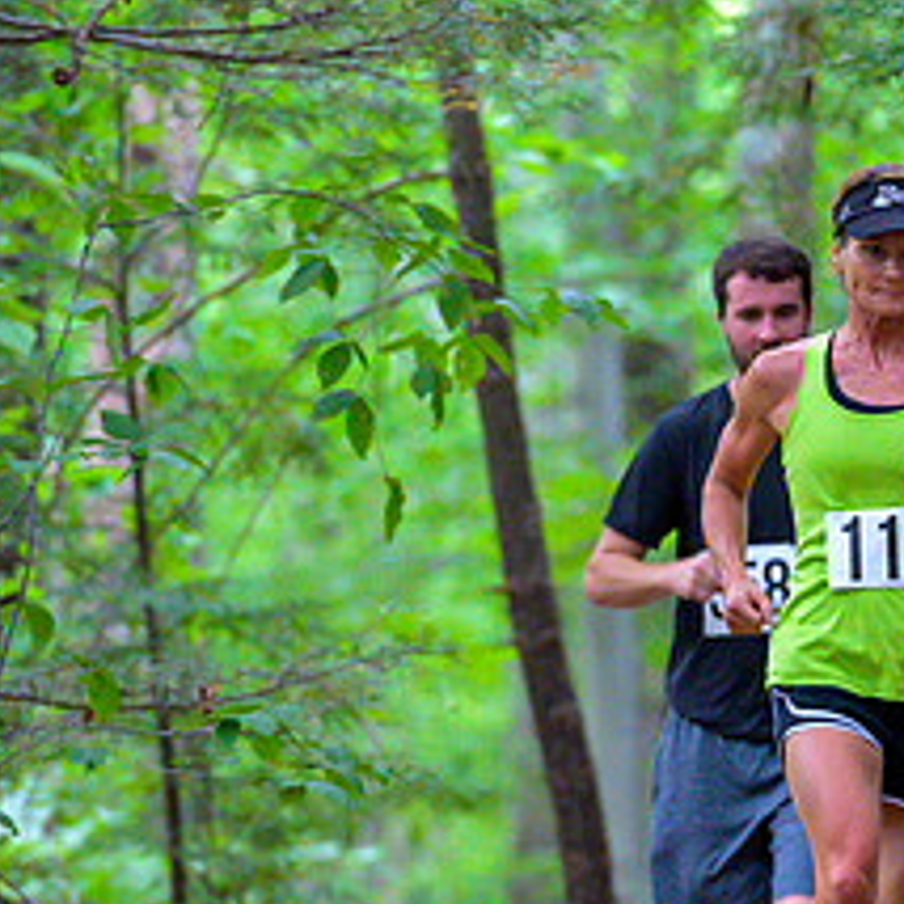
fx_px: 13237
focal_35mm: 448
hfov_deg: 3.9
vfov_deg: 3.9
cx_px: 1027
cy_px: 600
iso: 8000
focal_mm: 195
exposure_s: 1/160
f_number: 4
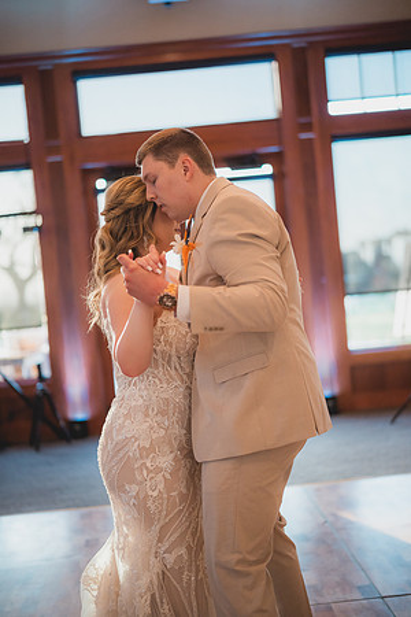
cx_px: 206
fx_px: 856
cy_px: 308
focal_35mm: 50
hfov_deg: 27.0
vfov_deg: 39.6
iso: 1250
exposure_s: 1/1250
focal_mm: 50
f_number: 1.4
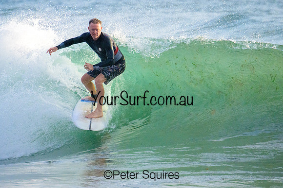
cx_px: 129
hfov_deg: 1.9
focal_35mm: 1096
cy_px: 102
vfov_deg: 1.3
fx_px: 8615
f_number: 13
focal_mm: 800
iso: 3600
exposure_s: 1/2000
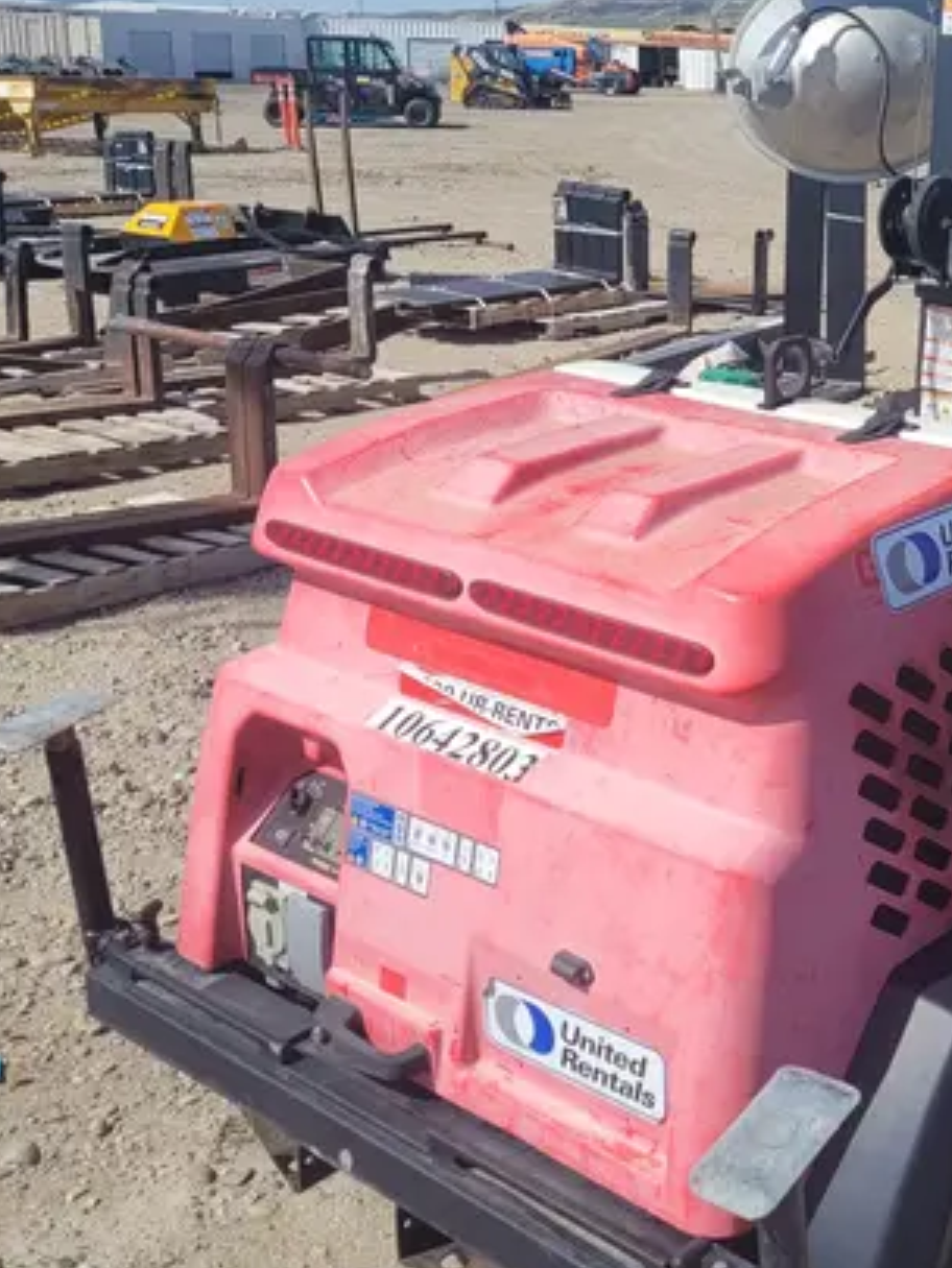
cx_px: 836
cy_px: 575
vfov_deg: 40.4
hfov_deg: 29.7
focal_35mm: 47
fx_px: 1723
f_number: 1.8
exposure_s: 1/2953
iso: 40
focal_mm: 5.4
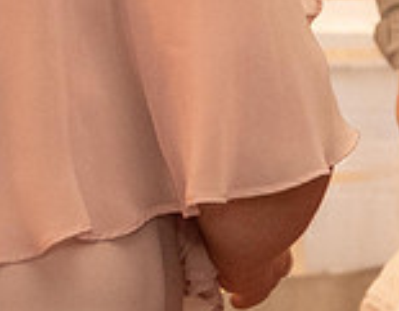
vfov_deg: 6.3
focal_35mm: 241
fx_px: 2819
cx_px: 750
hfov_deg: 7.8
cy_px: 301
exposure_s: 1/60
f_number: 4.5
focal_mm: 35
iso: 4000
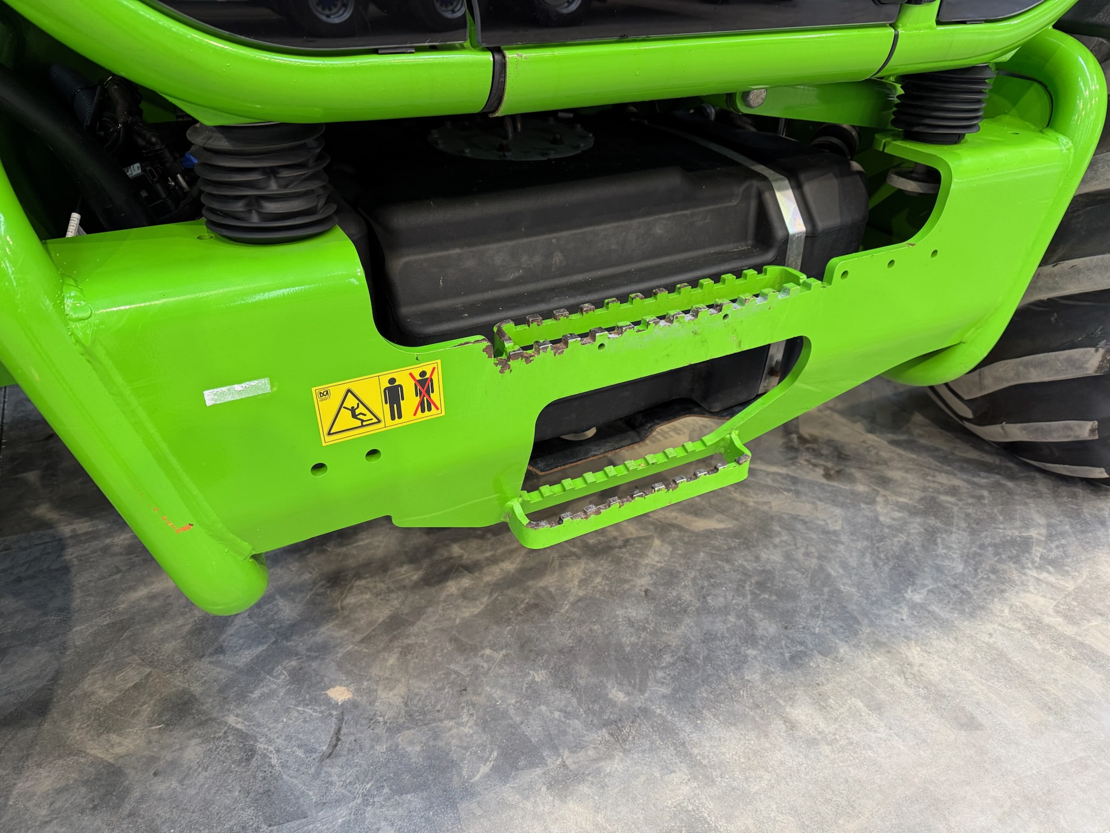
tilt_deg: -31.8
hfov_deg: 71.6
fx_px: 770
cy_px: 416
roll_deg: -1.5
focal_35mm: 24
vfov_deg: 56.8
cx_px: 555
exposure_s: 1/63
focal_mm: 6.76
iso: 200
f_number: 1.78
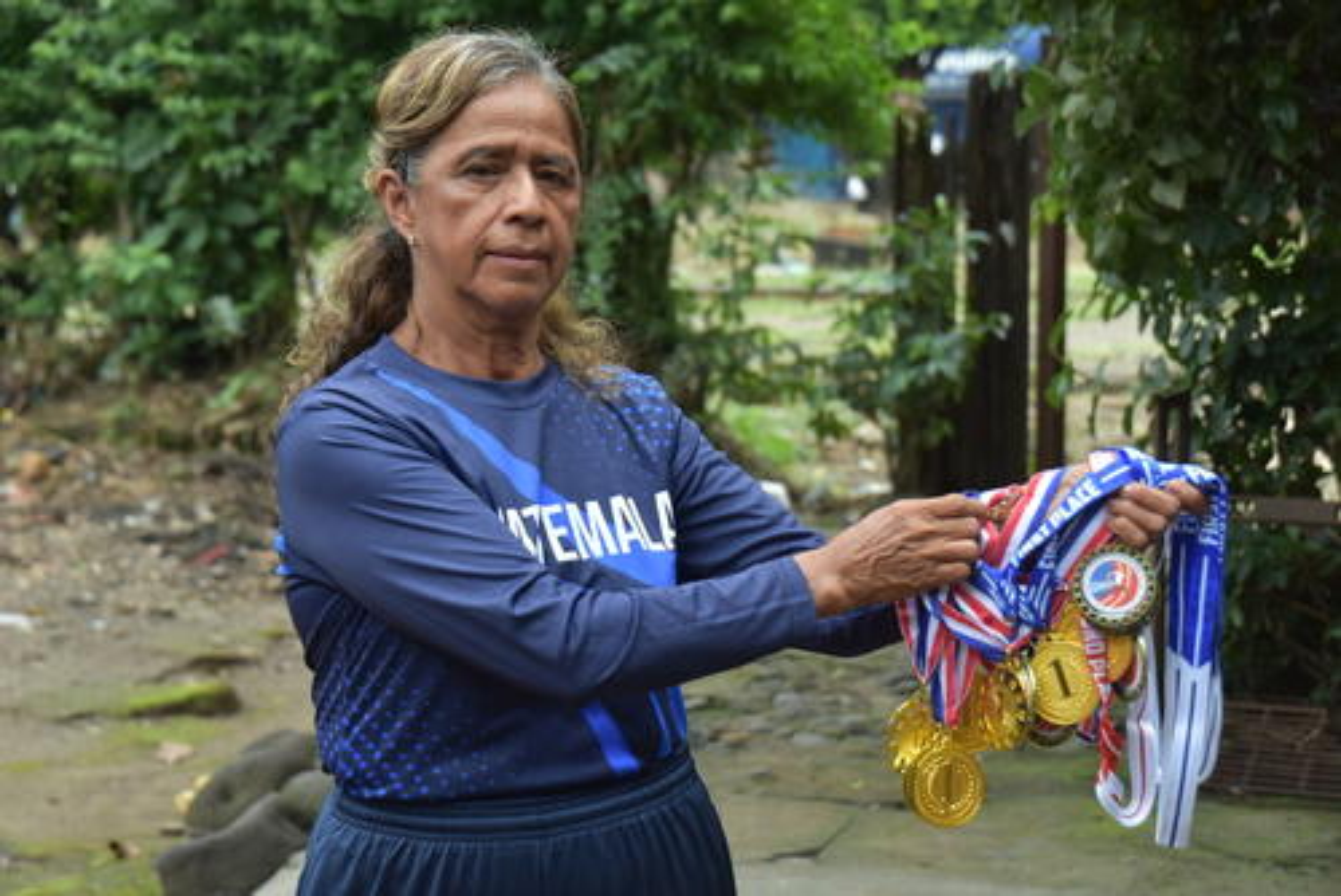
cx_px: 670
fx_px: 3634
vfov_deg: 14.1
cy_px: 448
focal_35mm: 98
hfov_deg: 20.9
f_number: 5
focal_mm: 65
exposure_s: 1/160
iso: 400
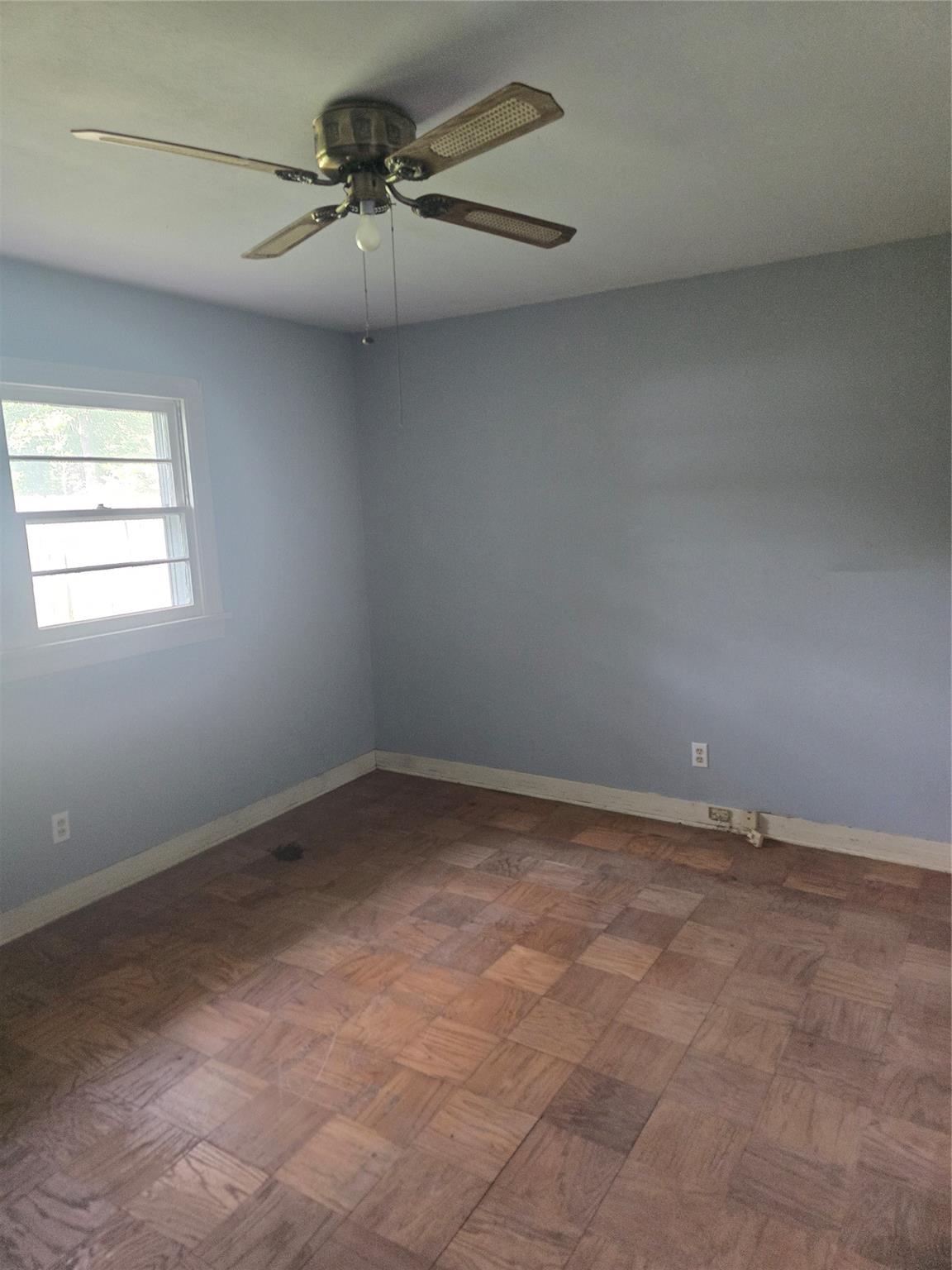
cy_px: 635
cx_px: 476
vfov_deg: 73.9
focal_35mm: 23
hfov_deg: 58.9
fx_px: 843
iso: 640
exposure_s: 1/120
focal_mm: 6.3
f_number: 1.7
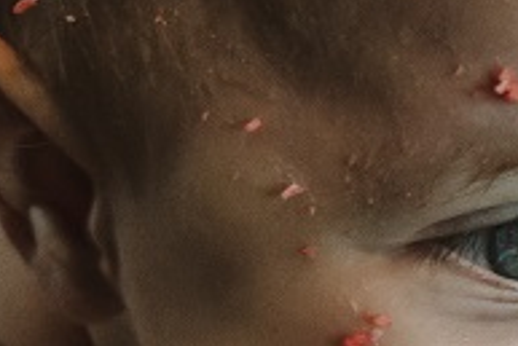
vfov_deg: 7.0
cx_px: 164
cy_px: 426
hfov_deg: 10.5
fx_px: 2822
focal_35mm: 196
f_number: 4.5
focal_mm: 28
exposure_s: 1/250
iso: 3200
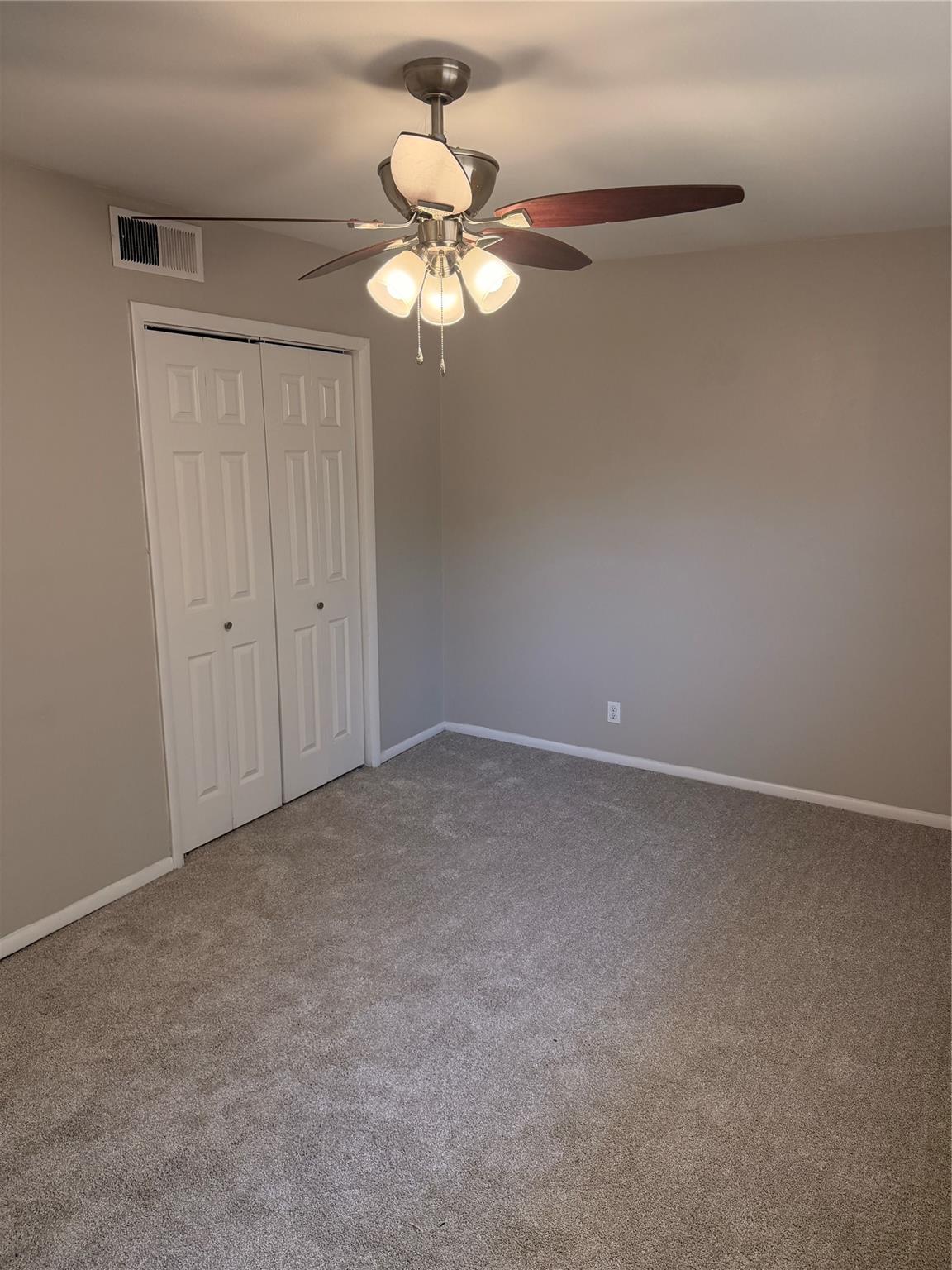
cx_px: 476
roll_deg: +0.0
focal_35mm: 24
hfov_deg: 56.8
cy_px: 635
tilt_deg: -12.5
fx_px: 880
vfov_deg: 71.6
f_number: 1.78
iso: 200
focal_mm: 6.76
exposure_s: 1/141
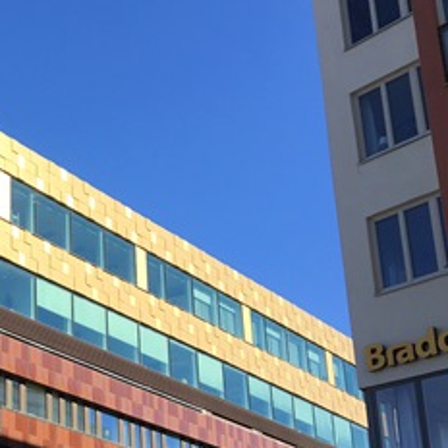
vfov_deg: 25.3
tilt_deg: +21.7
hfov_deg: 23.3
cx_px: -107
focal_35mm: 67
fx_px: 981
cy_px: 350
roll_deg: -2.5
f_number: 2.2
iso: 25
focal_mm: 4.15
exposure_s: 1/845
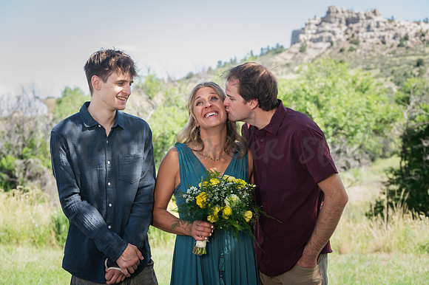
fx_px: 857
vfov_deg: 18.9
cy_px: 142
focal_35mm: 72
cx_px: 214
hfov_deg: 28.1
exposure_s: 1/200
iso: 250
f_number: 6
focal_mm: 72
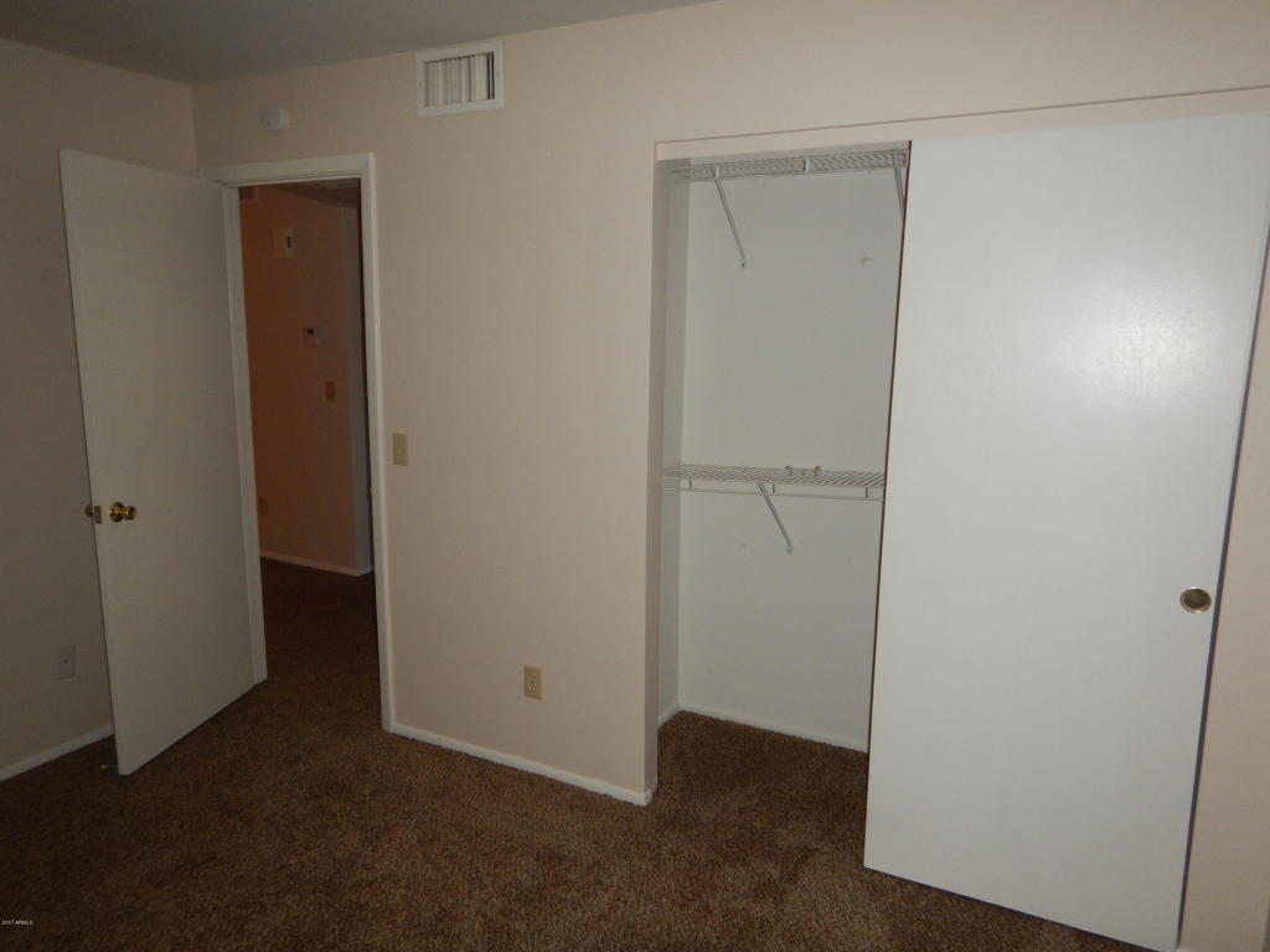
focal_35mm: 24
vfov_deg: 56.8
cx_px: 635
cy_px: 476
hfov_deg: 71.6
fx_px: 881
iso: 200
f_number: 2.8
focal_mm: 4.3
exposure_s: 1/30
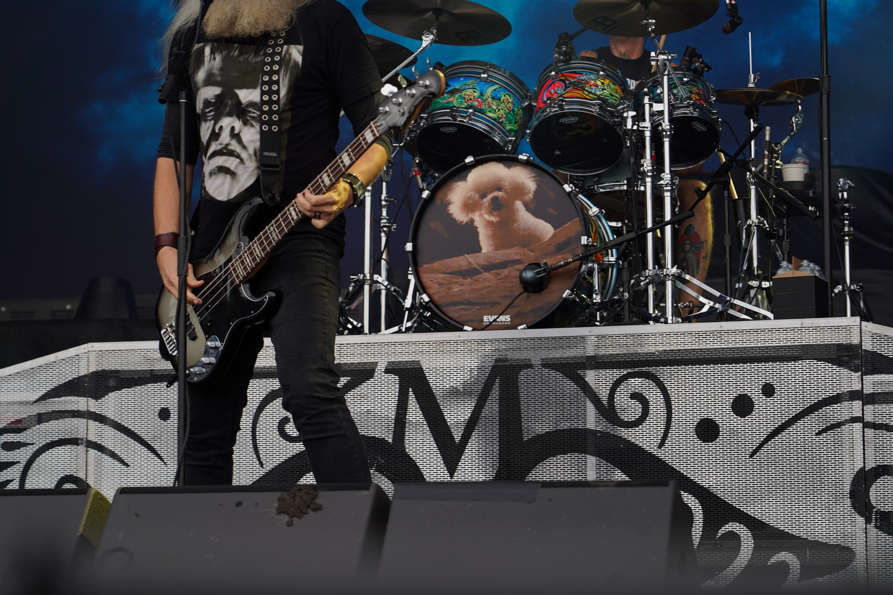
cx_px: 446
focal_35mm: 105
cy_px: 298
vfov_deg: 13.0
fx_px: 2604
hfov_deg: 19.5
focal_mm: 105
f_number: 5.6
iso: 100
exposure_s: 1/250
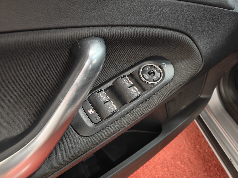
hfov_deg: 71.6
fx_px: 165
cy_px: 89
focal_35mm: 24
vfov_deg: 56.8
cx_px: 119
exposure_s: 1/26
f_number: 1.8
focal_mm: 5.59
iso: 1600
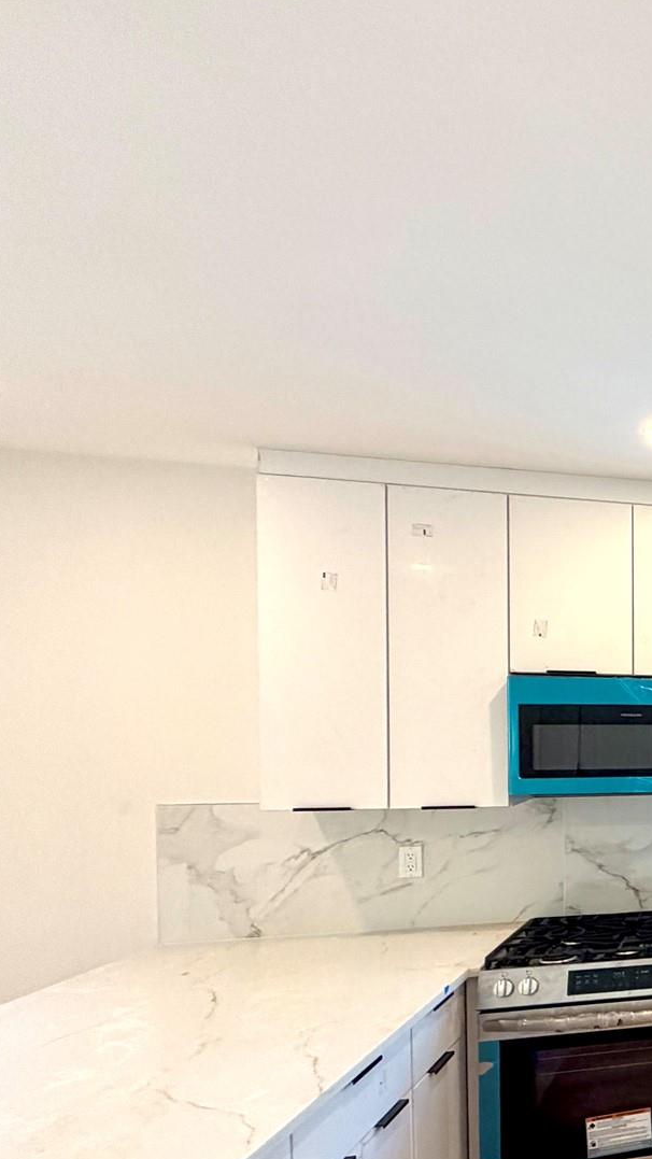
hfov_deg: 24.9
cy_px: 736
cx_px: 1077
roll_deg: -0.6
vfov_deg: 64.9
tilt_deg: -1.6
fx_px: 891
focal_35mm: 29
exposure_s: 1/120
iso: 125
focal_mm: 2.22
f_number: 2.2
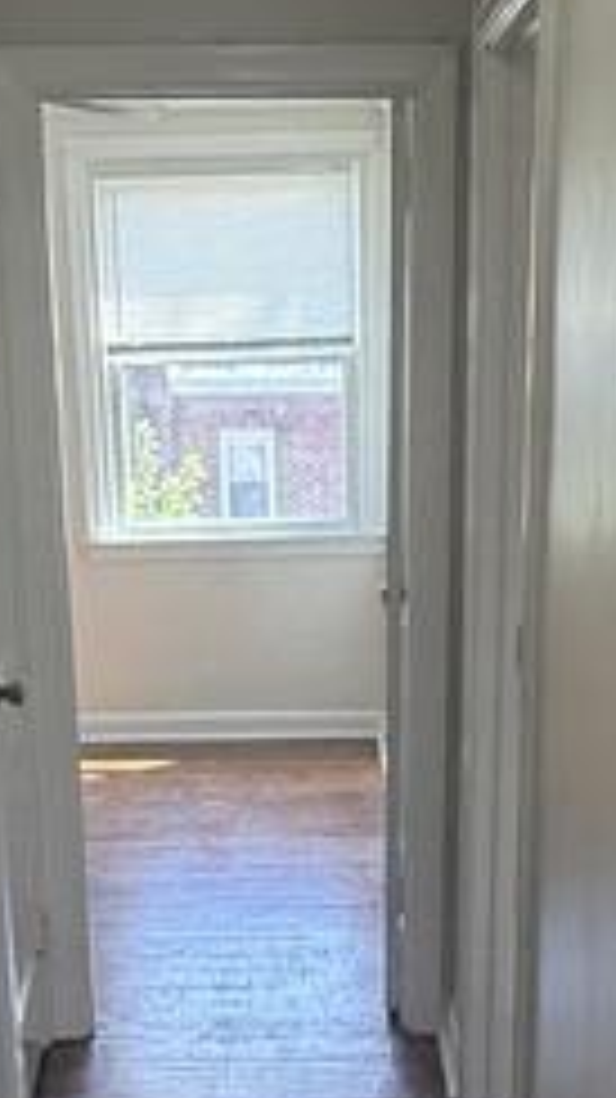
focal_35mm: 64
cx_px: 288
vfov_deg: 30.6
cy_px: 1094
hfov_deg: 18.8
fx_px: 1861
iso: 250
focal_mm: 2.22
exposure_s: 1/120
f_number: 2.2
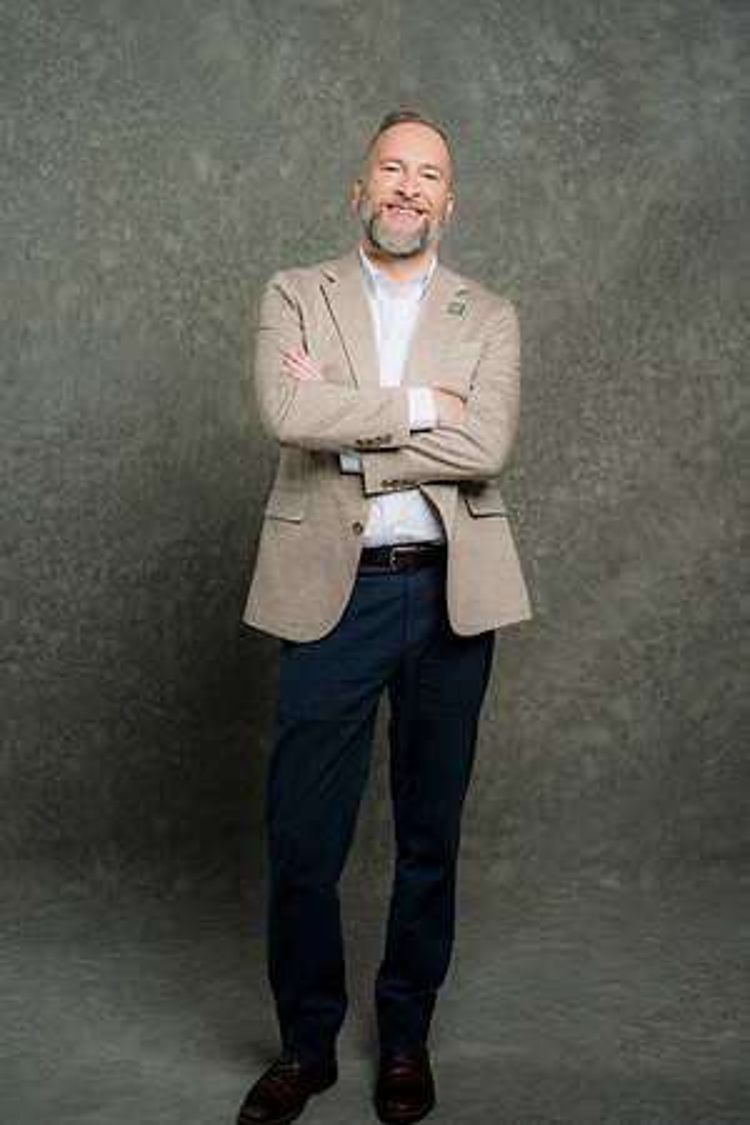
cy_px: 562
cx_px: 375
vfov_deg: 36.2
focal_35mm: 55
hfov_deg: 24.6
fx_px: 1719
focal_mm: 55
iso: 125
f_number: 4
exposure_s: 1/160
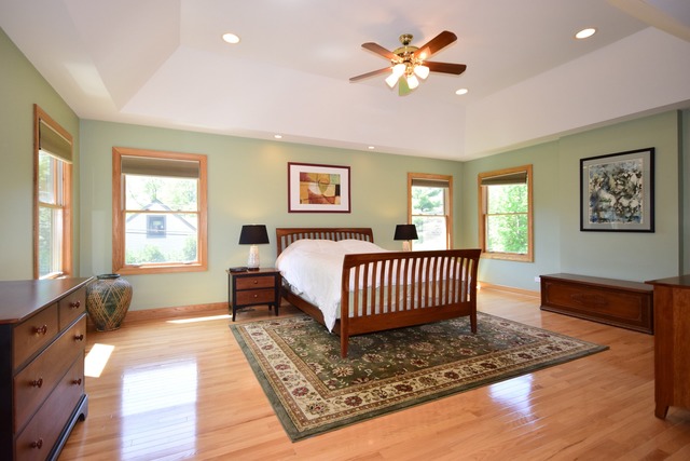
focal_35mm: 17
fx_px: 331
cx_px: 345
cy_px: 230
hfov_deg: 92.4
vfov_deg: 69.7
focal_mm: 11.5
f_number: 6.3
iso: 640
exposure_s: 1/80
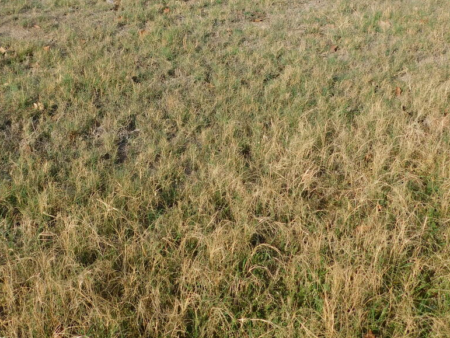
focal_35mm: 56
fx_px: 728
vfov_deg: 25.5
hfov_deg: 33.9
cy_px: 48
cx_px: 141
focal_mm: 5.3
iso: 125
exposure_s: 1/1000
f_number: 3.2
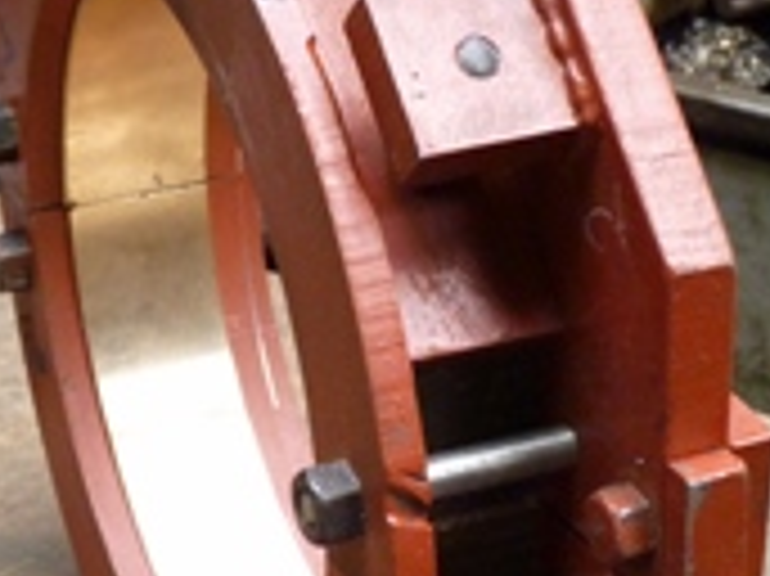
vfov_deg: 12.5
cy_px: 400
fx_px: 2623
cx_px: 450
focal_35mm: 118
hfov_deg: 16.7
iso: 400
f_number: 3.2
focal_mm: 8
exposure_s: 1/30
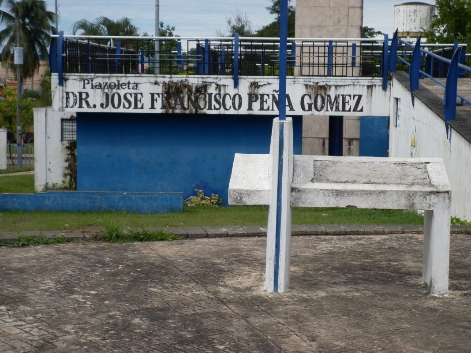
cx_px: 236
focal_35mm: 75
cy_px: 176
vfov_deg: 19.6
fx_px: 1020
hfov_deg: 26.0
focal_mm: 13.4
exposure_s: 1/640
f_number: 5
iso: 80
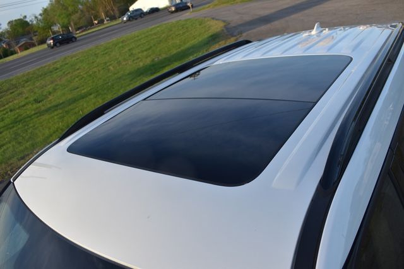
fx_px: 303
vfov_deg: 48.0
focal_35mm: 27
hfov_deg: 67.4
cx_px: 202
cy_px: 134
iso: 200
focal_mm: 18
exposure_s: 1/250
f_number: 6.3
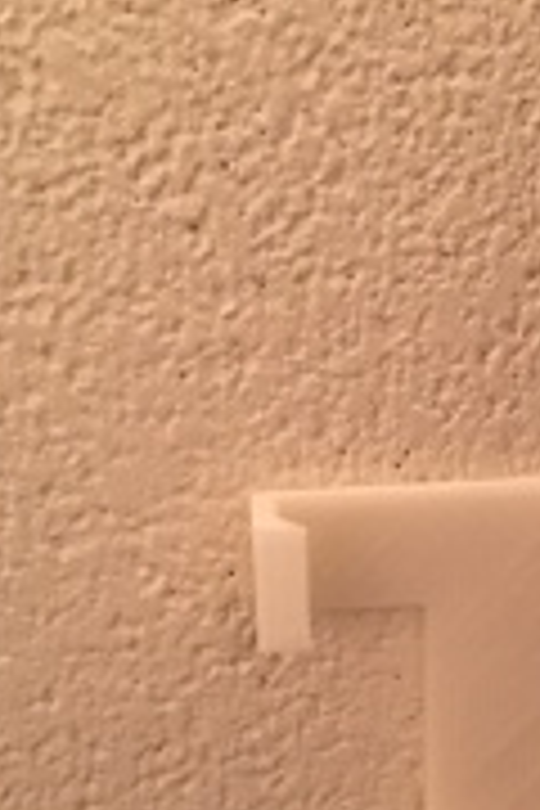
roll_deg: +0.9
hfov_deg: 20.0
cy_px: 608
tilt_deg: -21.7
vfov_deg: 29.6
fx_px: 1507
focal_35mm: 67
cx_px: 464
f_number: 2.2
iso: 125
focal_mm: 4.15
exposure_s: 1/4
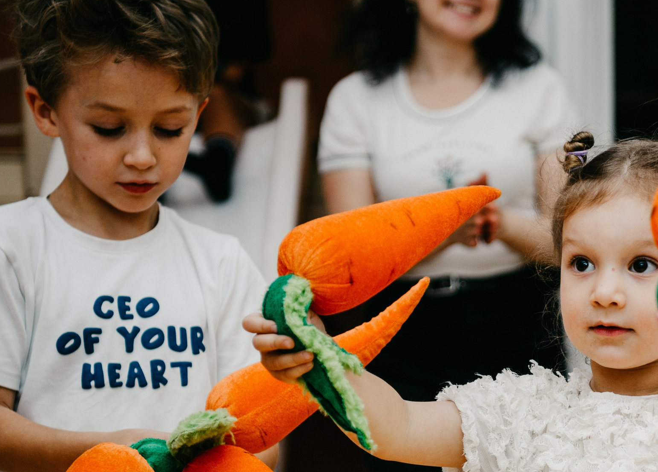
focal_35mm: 114
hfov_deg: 17.4
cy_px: 404
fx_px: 2133
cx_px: 511
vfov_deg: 12.5
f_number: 3.2
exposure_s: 1/160
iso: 160
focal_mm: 62
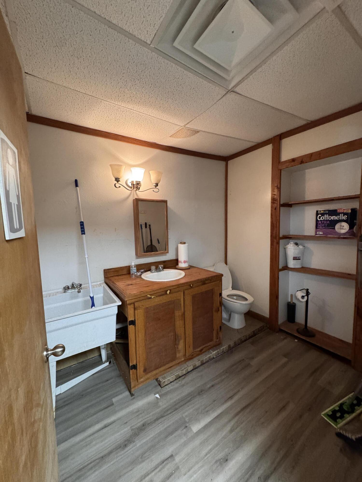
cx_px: 181
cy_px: 241
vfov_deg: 102.1
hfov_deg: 85.7
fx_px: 195
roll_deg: +2.2
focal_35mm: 14
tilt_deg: -3.6
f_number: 2.2
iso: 640
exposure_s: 1/60
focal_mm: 2.22
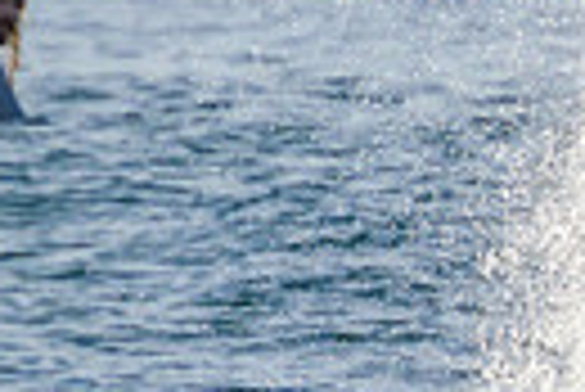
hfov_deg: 0.6
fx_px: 58174
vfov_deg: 0.4
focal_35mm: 3576
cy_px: 444
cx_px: 1210
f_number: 11
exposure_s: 1/2000
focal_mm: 800
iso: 720
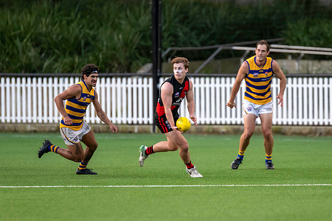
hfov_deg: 3.4
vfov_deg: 2.3
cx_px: 173
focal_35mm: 608
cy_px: 109
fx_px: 5609
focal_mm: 420
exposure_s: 1/1250
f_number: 4
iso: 3200
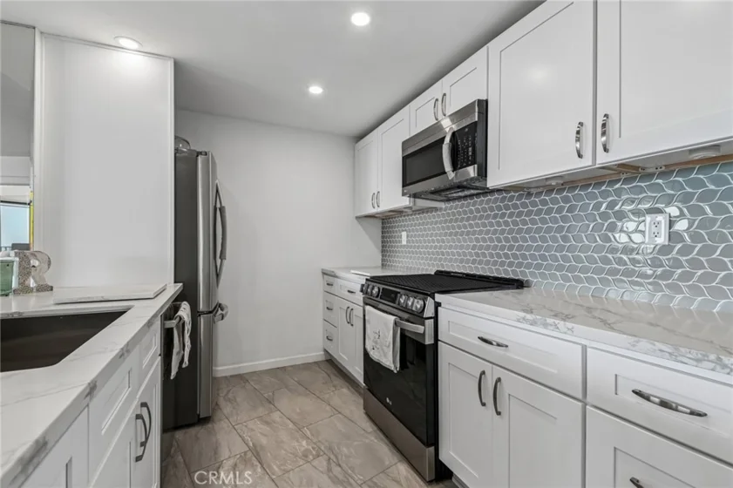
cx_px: 366
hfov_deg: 96.8
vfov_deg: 73.7
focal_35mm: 16
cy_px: 244
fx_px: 326
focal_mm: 16
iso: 250
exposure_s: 1/15
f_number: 8
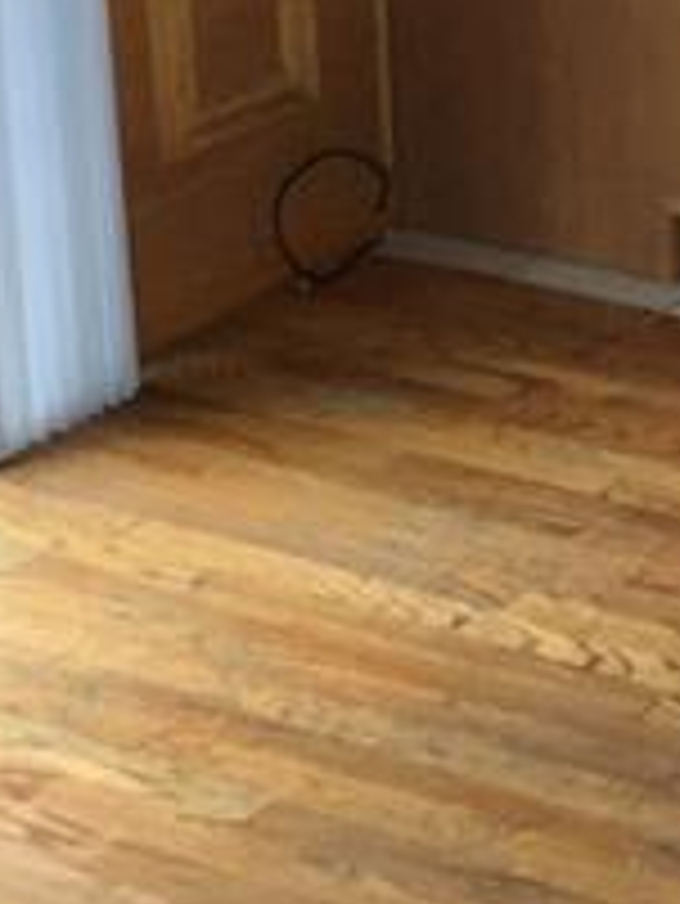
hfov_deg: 12.5
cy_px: -270
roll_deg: +0.6
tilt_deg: -10.2
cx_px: 1256
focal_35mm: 107
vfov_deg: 17.3
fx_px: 2800
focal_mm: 3.99
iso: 100
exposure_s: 1/5
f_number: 1.8
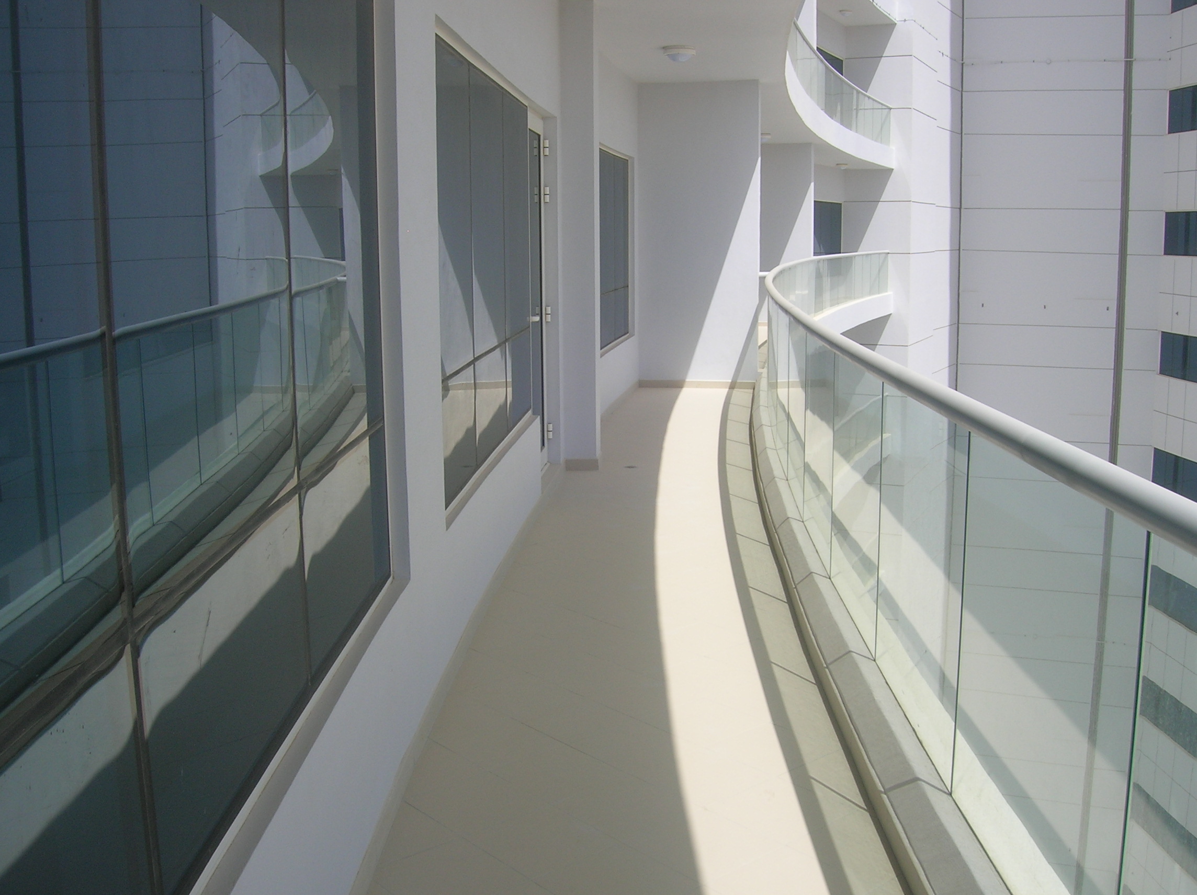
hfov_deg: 54.0
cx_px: 598
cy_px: 448
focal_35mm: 34
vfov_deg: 41.7
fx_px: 1175
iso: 50
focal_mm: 5.7
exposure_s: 1/420
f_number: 4.9
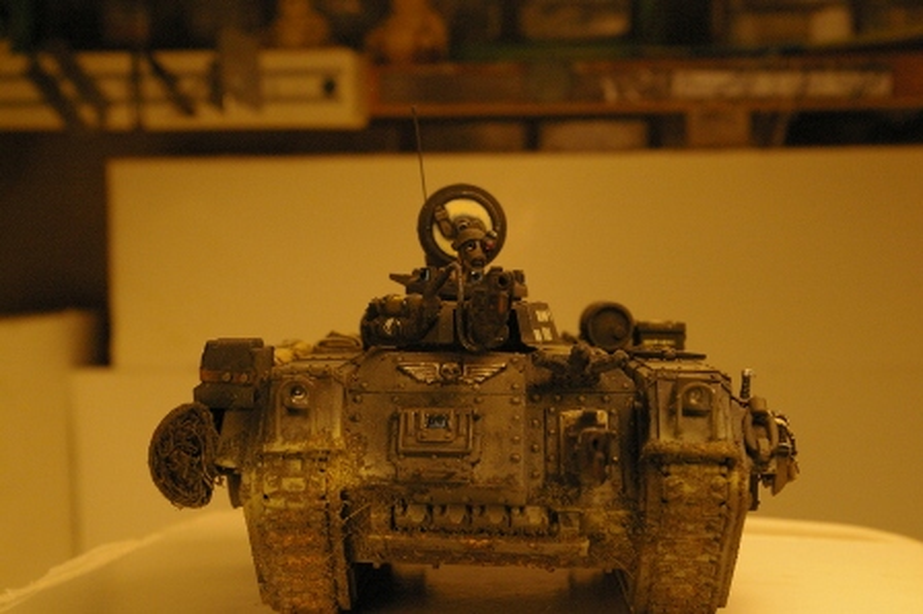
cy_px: 307
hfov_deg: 33.4
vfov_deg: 22.6
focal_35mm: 60
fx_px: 1537
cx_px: 462
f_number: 9.5
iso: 1600
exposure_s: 1/750
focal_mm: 40
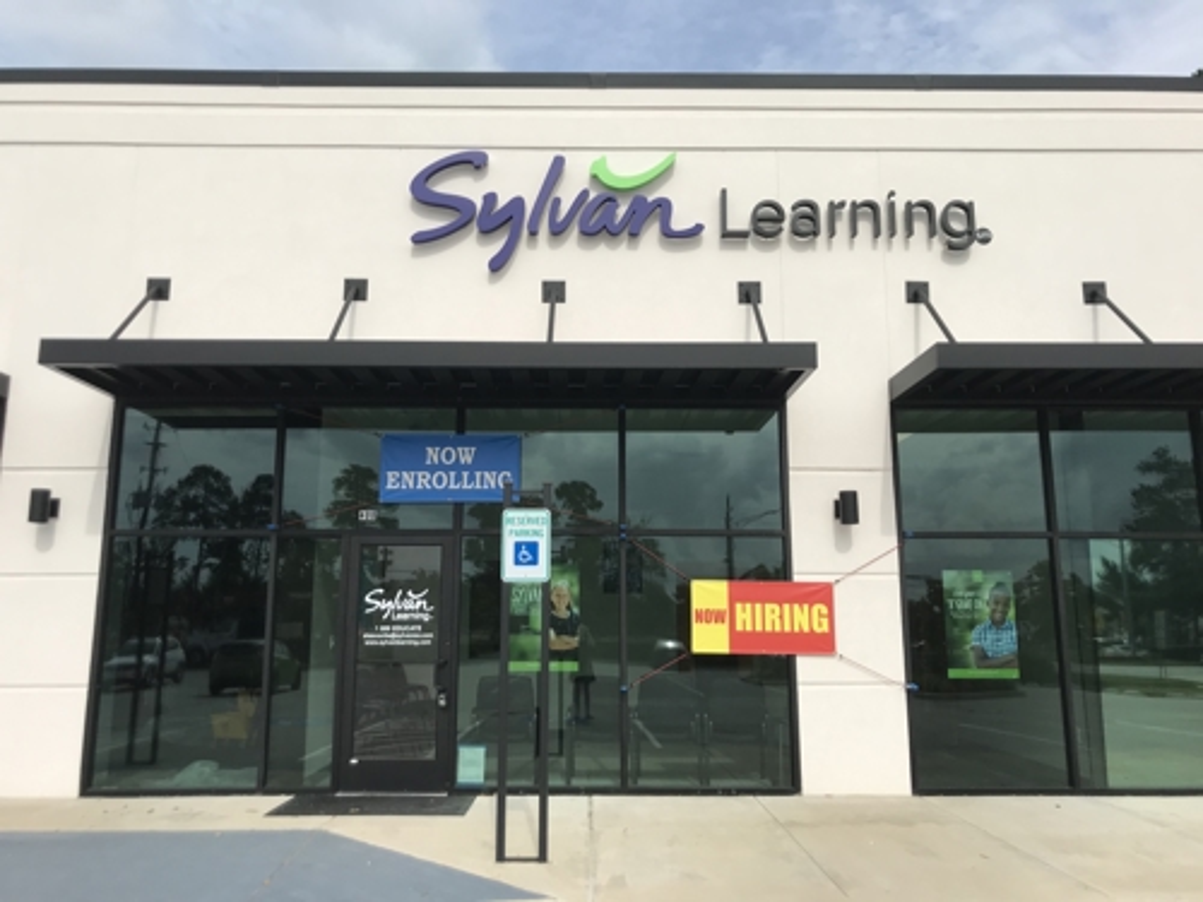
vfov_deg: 49.7
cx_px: 602
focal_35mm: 28
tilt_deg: +10.1
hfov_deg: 63.4
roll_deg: -0.1
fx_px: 973
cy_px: 451
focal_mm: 3.99
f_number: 1.8
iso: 20
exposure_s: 1/2457
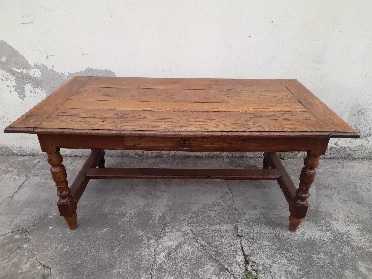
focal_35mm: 25
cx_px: 186
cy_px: 140
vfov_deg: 54.9
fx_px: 269
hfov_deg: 69.4
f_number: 2
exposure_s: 1/50
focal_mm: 4.6
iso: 20
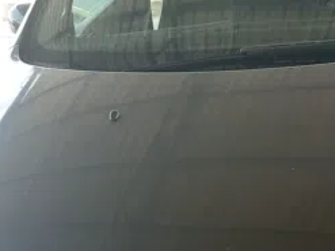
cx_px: 176
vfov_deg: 20.6
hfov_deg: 27.8
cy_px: 217
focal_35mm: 70
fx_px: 677
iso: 63
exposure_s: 1/50
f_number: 1.8
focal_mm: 3.98
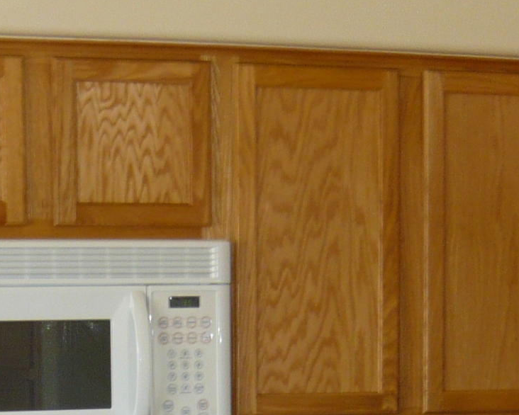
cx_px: 62
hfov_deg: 14.4
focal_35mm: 132
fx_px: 2028
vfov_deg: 11.2
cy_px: 635
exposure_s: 1/30
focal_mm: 5.5
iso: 100
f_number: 2.8
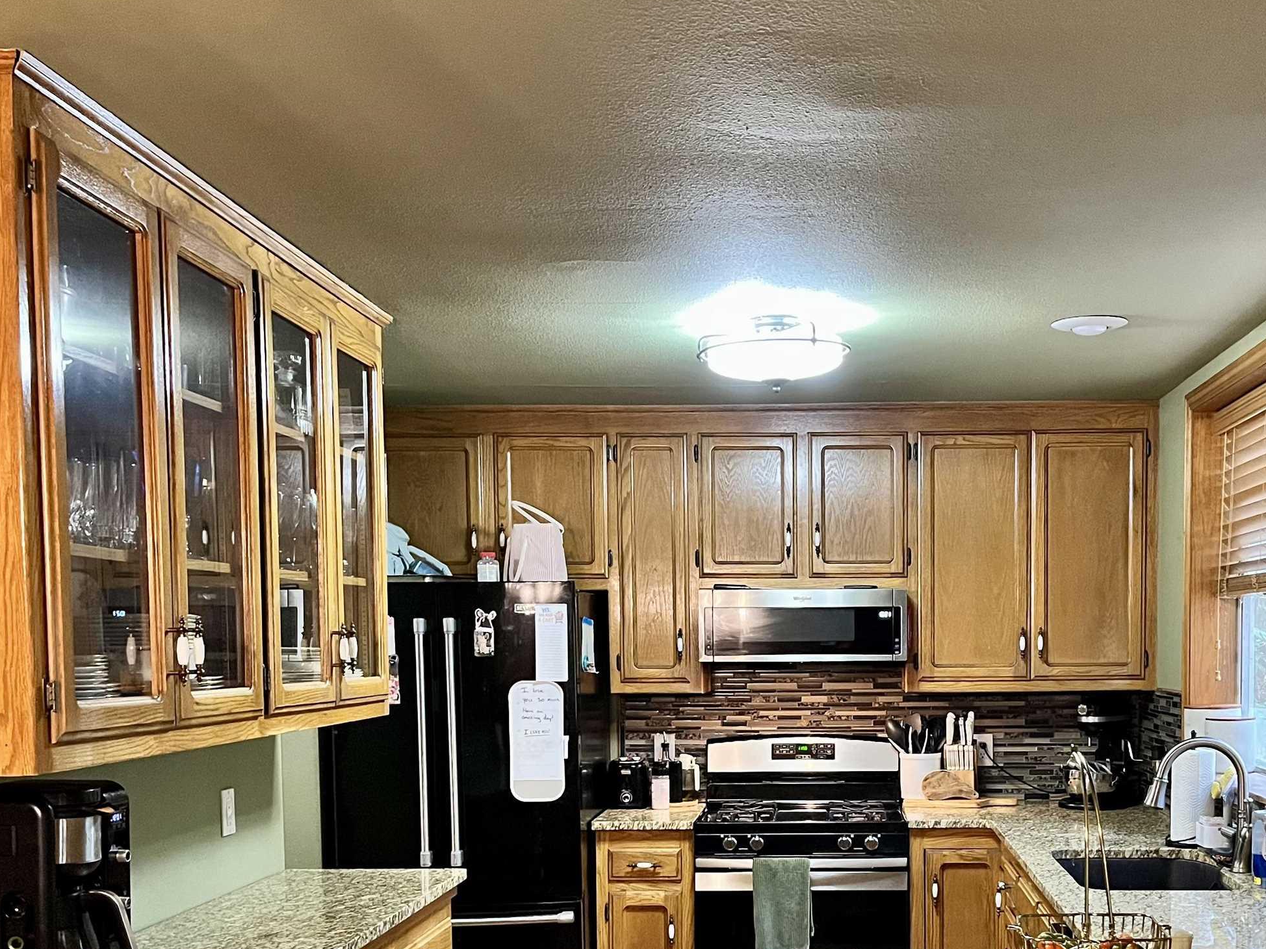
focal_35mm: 41
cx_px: 825
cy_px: 729
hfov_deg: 45.2
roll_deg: +0.5
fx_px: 1499
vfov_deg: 34.3
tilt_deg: -4.0
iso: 640
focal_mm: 5.1
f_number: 1.6
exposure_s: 1/40
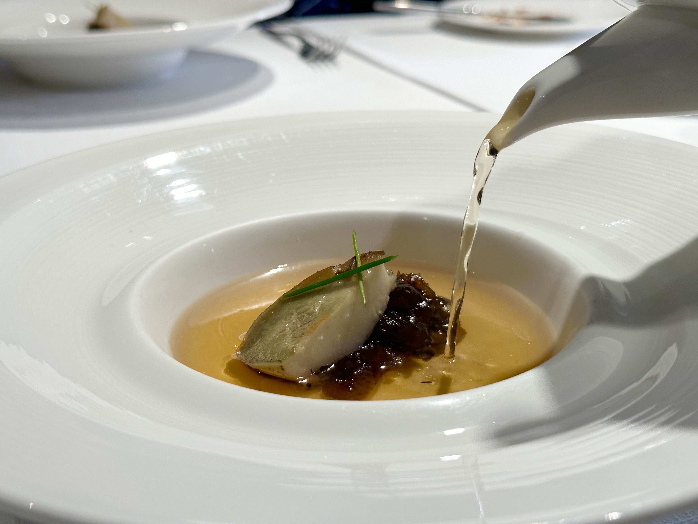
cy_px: 262
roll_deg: +0.5
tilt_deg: -21.9
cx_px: 349
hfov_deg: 39.7
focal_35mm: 48
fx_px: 968
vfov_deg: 30.3
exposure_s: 1/120
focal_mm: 6.86
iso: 80
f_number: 1.78
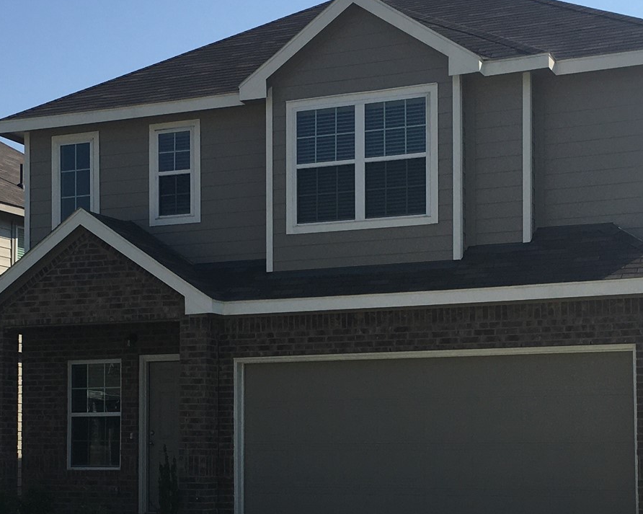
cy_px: 398
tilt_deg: +3.2
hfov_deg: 29.1
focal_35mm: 65
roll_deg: -0.2
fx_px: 1237
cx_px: 305
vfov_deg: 23.2
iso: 25
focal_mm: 4.15
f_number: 2.2
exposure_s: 1/2331
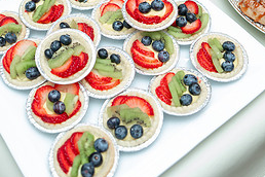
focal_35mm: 54
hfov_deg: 36.8
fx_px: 397
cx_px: 117
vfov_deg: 23.6
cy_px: -14
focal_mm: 24
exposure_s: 1/160
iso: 1250
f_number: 2.8
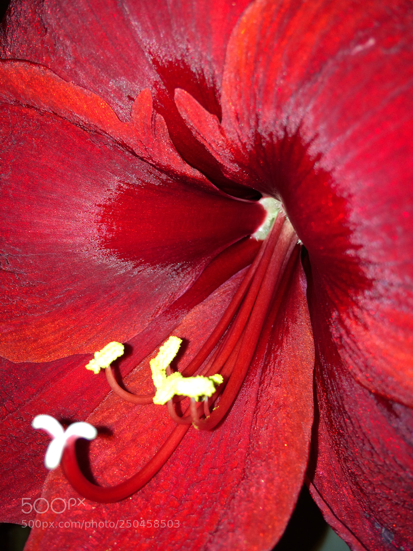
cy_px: 276
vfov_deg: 61.6
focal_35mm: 29
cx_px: 206
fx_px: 461
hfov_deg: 48.3
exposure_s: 1/79
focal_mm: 4.2
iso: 32
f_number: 2.2
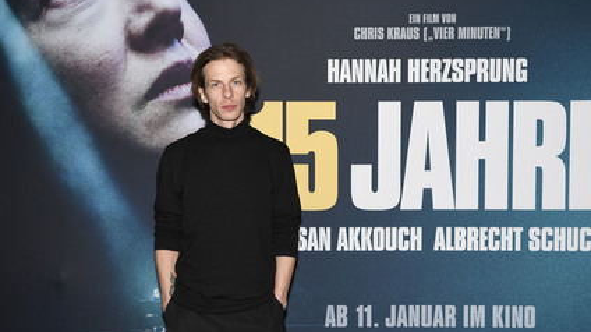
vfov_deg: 24.4
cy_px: 158
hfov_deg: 42.1
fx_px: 767
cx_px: 303
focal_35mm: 49
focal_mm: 44
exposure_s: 1/2500
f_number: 4
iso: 640
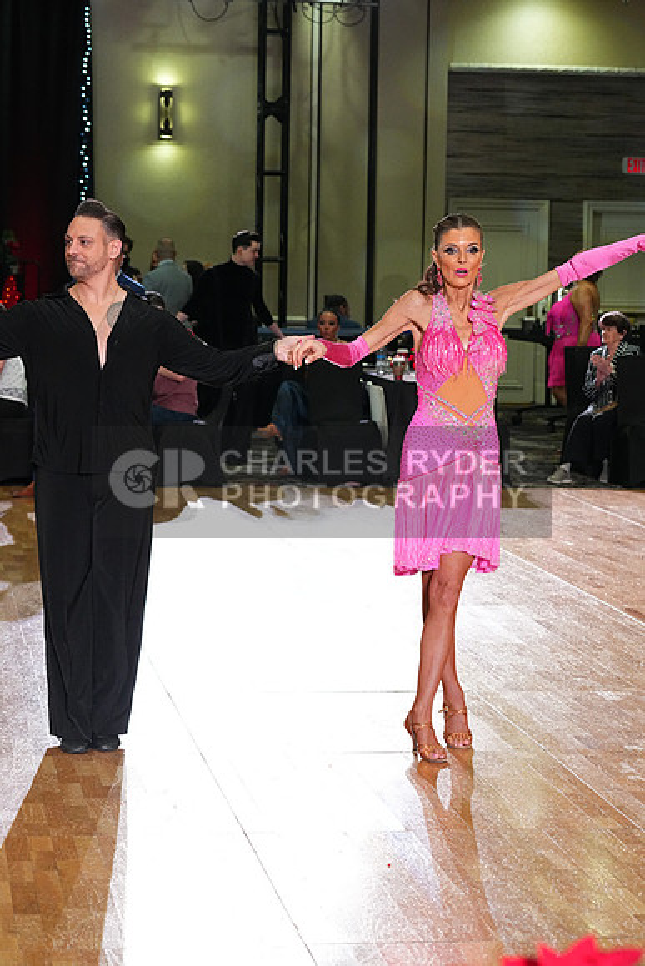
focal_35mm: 88
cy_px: 483
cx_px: 322
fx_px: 2363
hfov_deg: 15.5
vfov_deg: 23.1
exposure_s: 1/320
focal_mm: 88
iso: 6400
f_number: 6.3
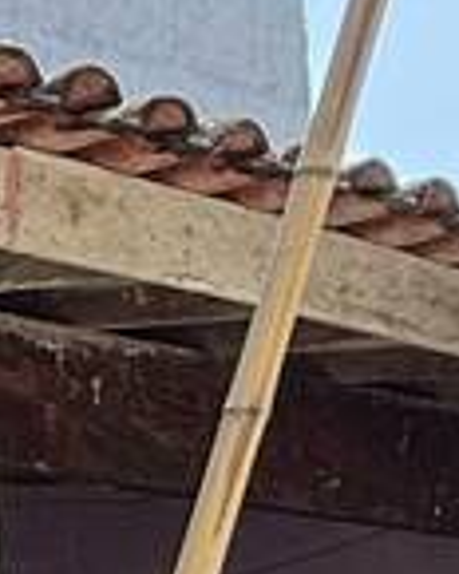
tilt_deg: -0.6
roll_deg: +3.9
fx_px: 2309
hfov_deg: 8.4
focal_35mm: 136
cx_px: -1148
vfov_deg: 12.9
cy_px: 1021
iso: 50
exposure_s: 1/303
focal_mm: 2.22
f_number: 2.2
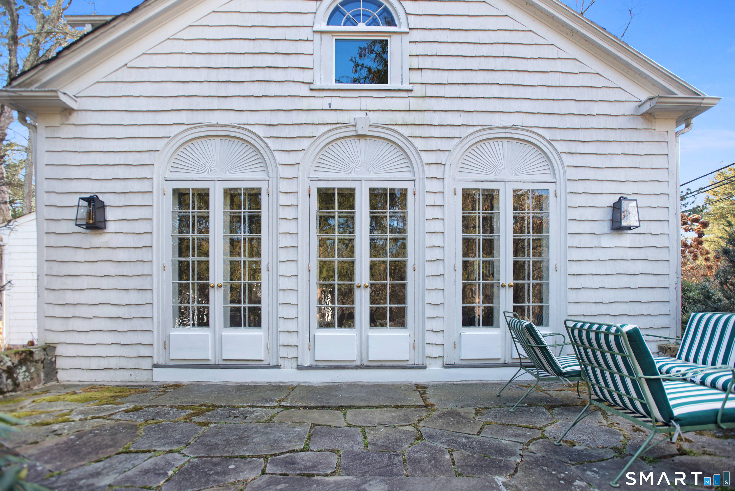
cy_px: 246
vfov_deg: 70.5
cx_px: 368
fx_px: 347
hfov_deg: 93.3
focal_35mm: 17
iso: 80
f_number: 5
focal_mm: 17
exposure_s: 1/100
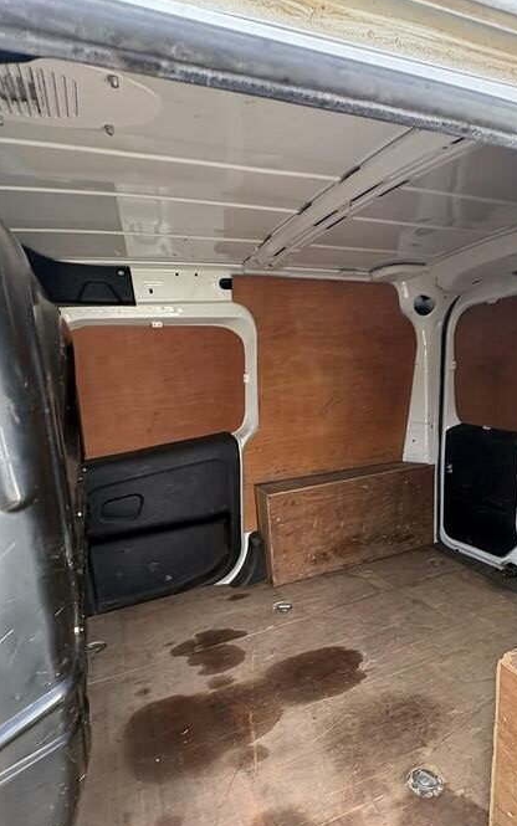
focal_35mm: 20
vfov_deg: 83.8
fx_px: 451
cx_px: 313
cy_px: 504
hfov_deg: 59.1
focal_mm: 2.22
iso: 80
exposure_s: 1/136
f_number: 2.2
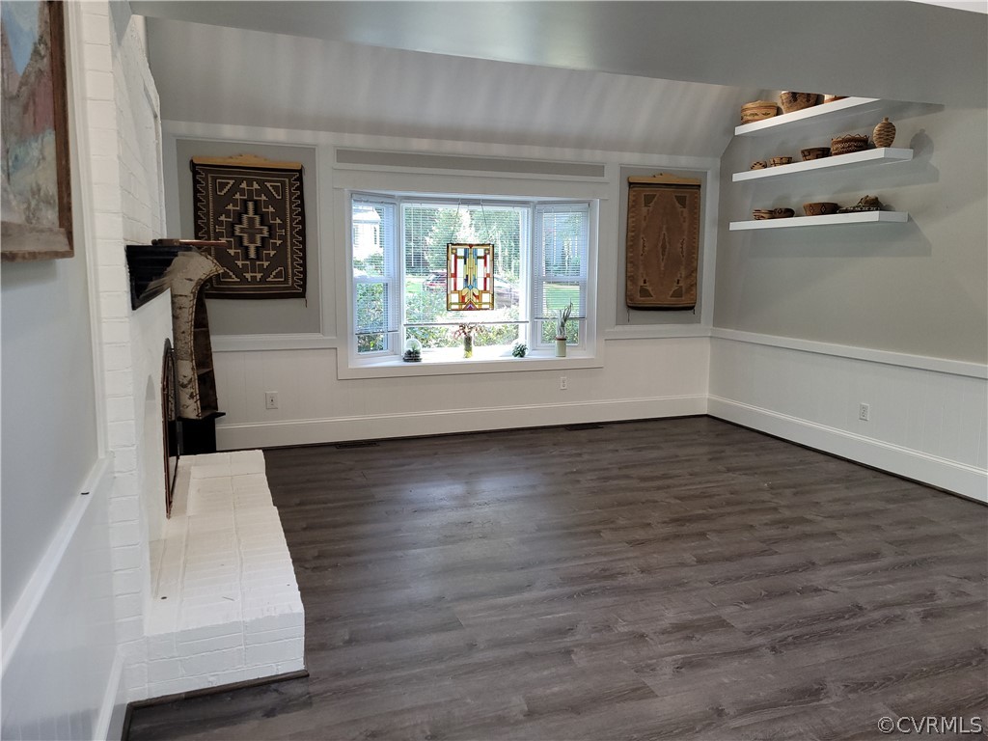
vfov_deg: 53.1
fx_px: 742
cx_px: 494
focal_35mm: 26
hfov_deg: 67.3
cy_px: 370
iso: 125
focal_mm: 5.4
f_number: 1.8
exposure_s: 1/60
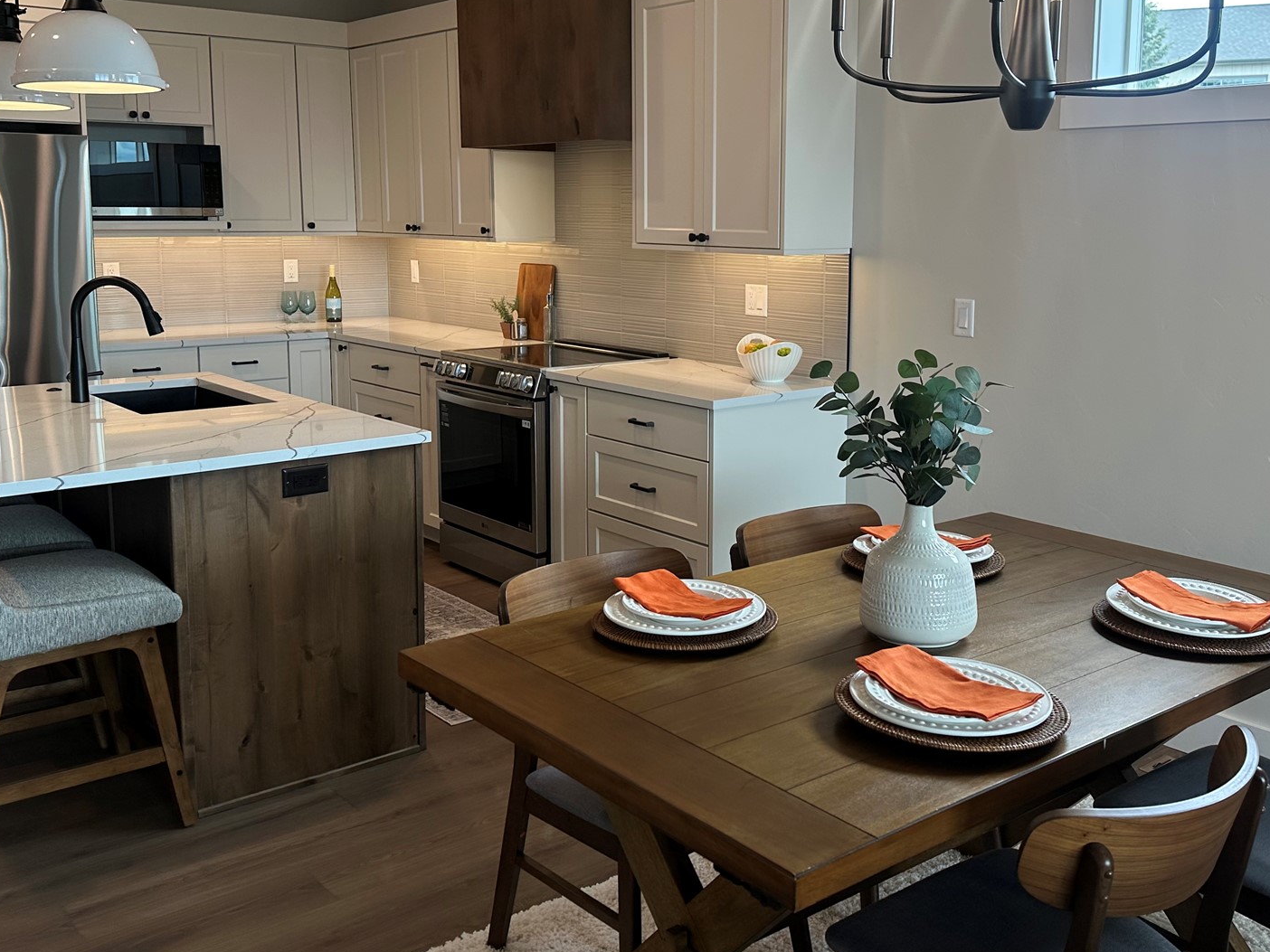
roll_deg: -0.4
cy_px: 393
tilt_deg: -7.6
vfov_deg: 40.6
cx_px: 685
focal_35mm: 35
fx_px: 1284
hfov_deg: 52.6
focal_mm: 6.86
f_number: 1.78
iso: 80
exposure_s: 1/328
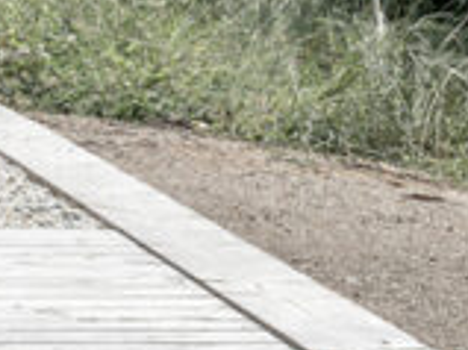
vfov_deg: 4.2
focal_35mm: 337
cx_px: -742
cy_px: -701
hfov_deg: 5.6
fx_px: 4553
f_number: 22
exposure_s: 1/20
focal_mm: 59.6
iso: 100
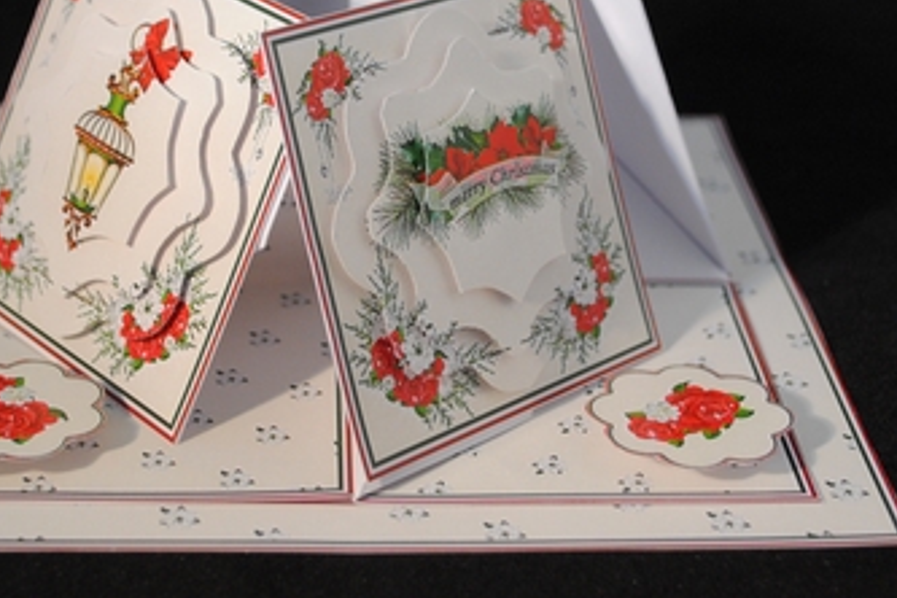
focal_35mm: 69
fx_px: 1719
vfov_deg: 19.7
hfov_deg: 29.1
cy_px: 202
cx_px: 342
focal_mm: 34
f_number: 5
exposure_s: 1/30
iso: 560
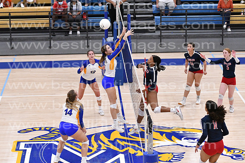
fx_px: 776
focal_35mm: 114
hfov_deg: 17.9
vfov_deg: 12.0
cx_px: 112
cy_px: 76
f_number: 3.2
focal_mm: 70
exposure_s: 1/1000
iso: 6400
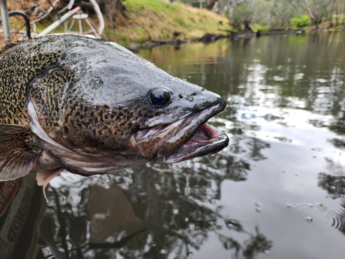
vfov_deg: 58.9
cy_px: 130
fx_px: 229
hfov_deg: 73.9
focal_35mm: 23
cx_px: 172
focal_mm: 6.4
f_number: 1.8
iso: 32
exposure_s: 1/180
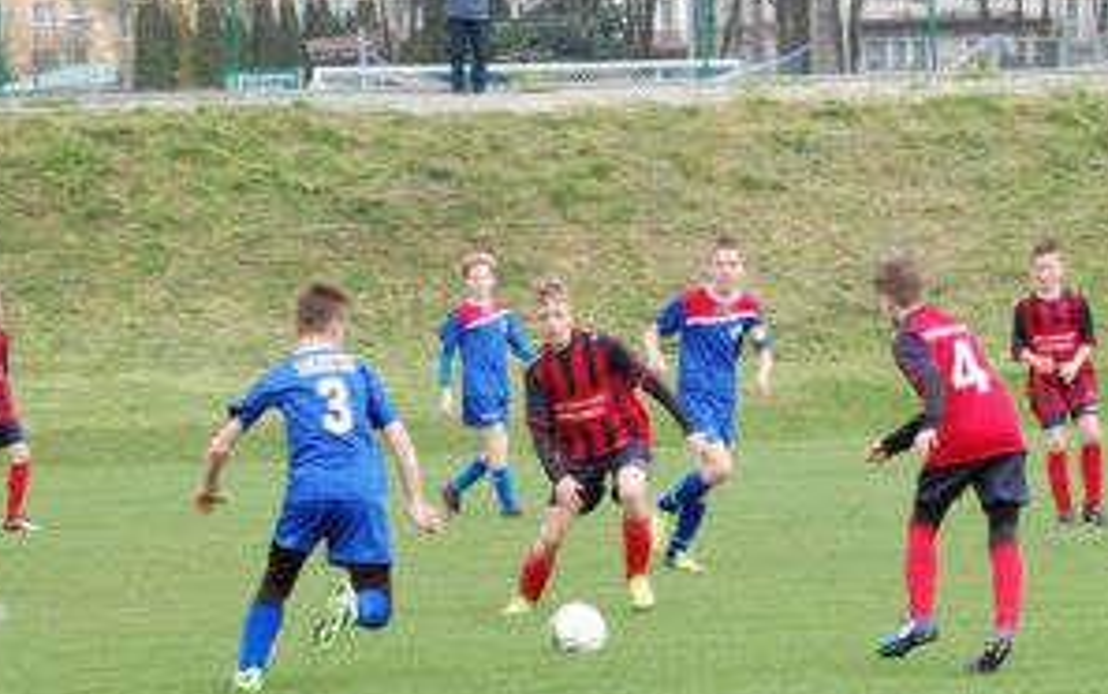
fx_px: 7614
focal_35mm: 252
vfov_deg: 5.2
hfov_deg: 8.3
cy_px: 358
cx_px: 873
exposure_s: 1/320
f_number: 4.5
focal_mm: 98
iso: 400
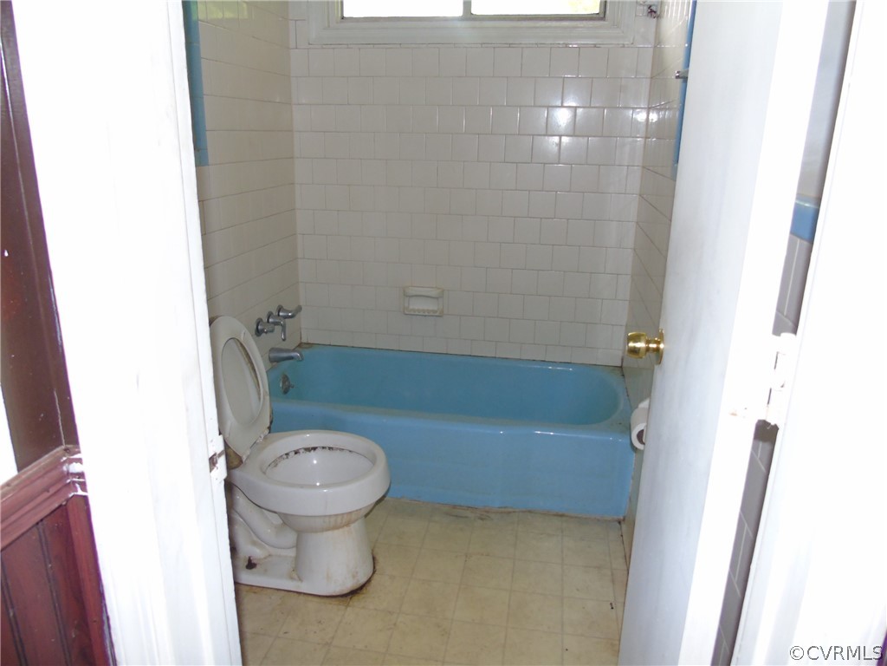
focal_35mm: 25
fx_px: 641
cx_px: 444
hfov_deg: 69.4
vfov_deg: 54.9
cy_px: 333
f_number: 3.4
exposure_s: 1/30
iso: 200
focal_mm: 4.4
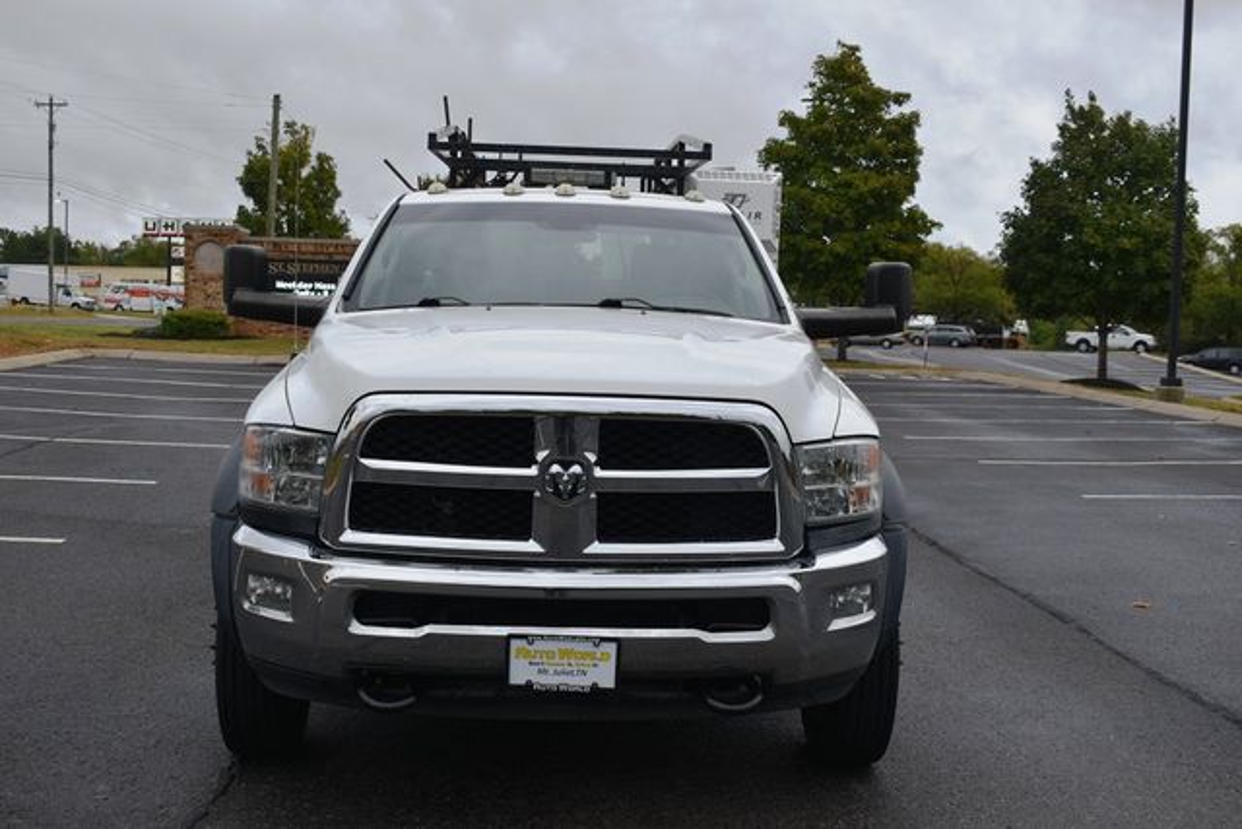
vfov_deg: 33.0
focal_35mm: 40
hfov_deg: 47.9
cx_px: 621
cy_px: 414
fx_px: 1397
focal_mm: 27
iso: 200
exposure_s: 1/250
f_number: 6.3
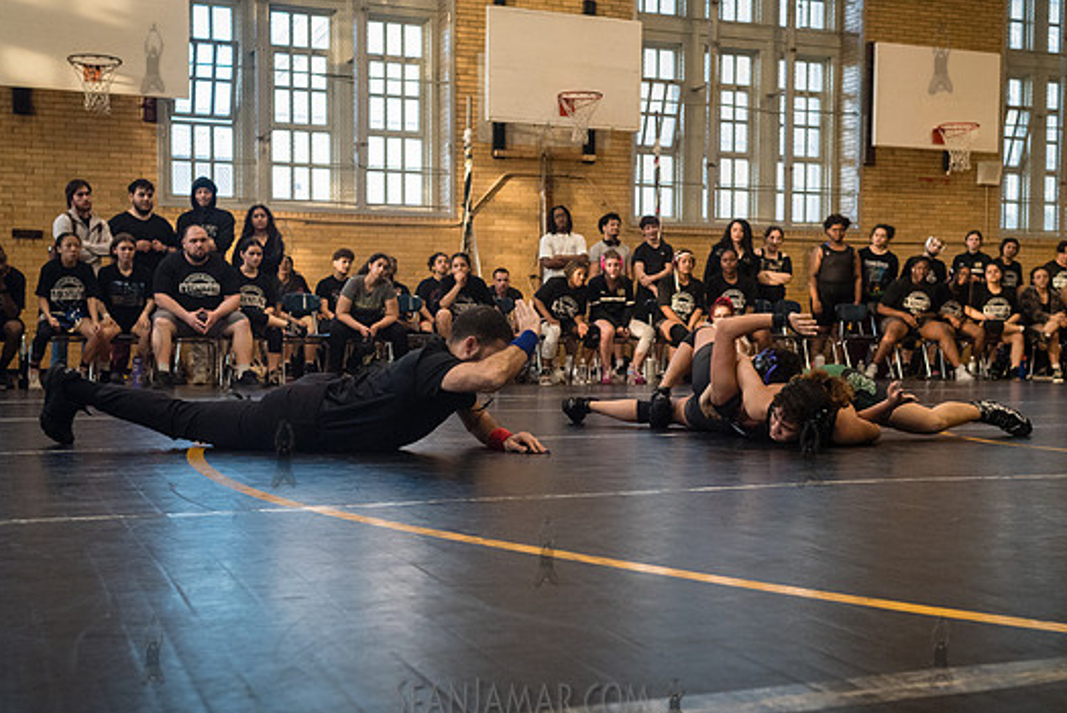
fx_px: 1334
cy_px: 408
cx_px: 538
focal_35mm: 45
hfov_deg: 43.6
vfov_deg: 29.9
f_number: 4
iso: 4000
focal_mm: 35
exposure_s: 1/400
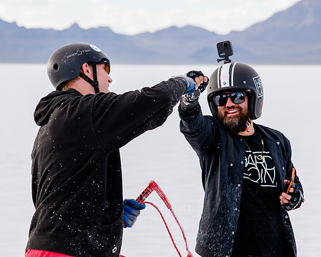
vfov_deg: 10.2
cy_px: 100
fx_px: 1434
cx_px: 138
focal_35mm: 151
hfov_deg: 12.8
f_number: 5.6
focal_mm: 105
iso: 250
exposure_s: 1/640
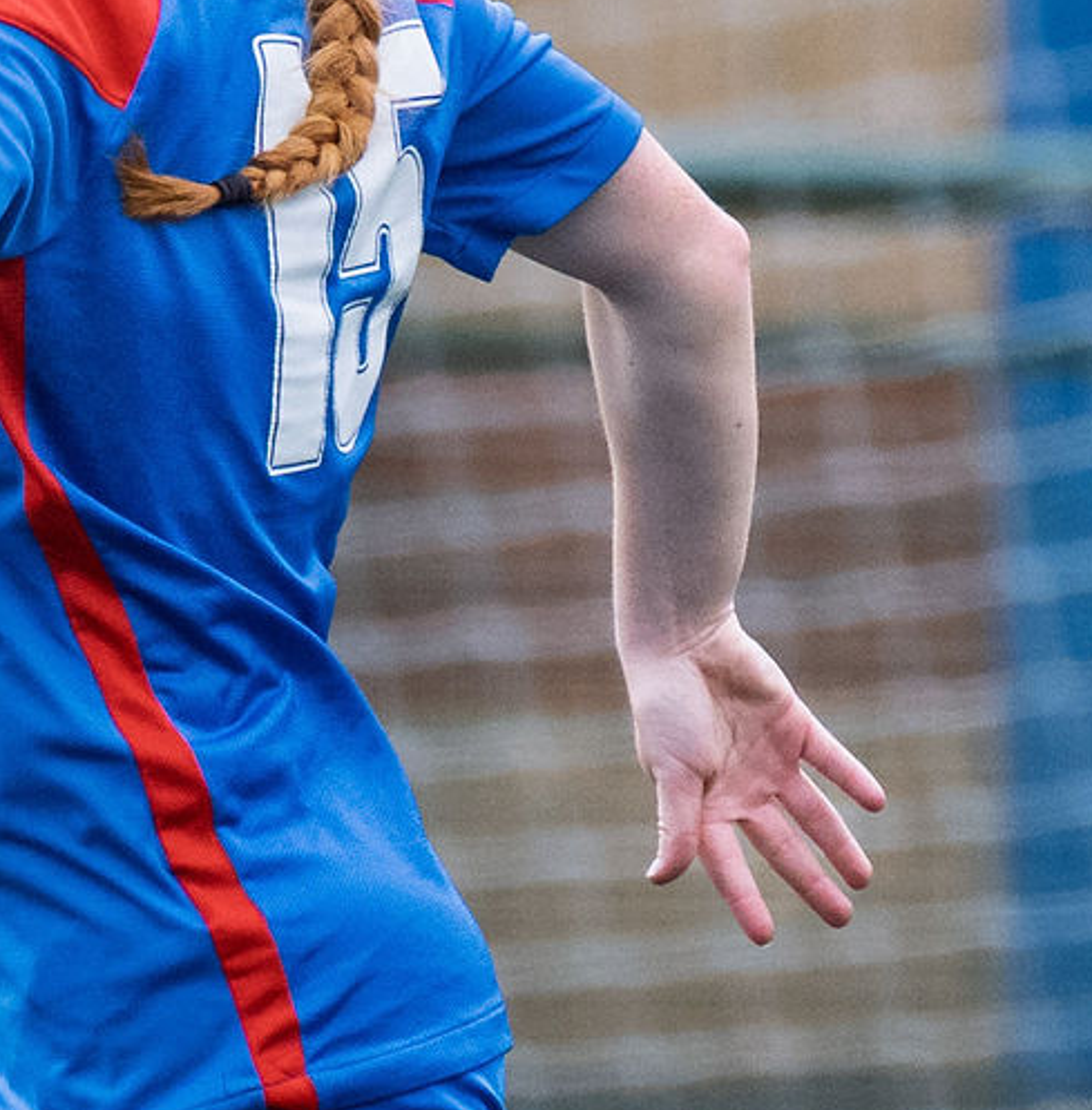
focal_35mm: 2775
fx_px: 99854
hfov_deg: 0.6
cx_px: -98
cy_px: -56
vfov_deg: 0.6
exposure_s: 1/1600
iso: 1000
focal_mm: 350
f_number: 5.3
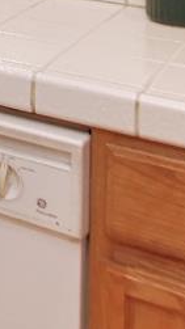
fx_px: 794
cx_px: -260
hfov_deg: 11.1
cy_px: -197
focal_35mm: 91
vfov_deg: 19.6
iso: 800
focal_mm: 7
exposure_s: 1/160
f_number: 3.2
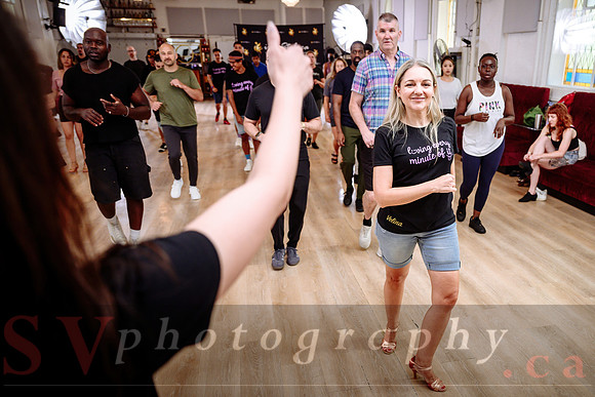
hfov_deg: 60.3
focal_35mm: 30
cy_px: 251
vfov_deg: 42.7
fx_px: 502
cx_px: 377
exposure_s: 1/250
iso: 1000
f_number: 2.8
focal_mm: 24
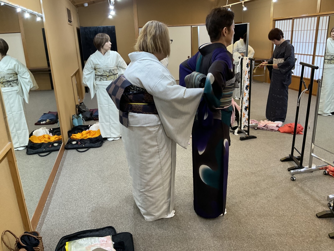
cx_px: 167
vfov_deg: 48.2
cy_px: 126
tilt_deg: -17.5
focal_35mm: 29
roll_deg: +1.9
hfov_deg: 61.7
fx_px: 280
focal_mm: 3
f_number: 1.8
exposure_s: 1/50
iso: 125
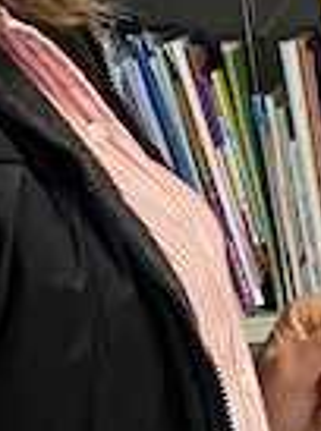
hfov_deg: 6.9
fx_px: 2422
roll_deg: +5.0
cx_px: 944
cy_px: 569
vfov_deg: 10.0
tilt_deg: -17.7
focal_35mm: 195
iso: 160
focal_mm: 4.25
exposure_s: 1/50
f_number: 1.8
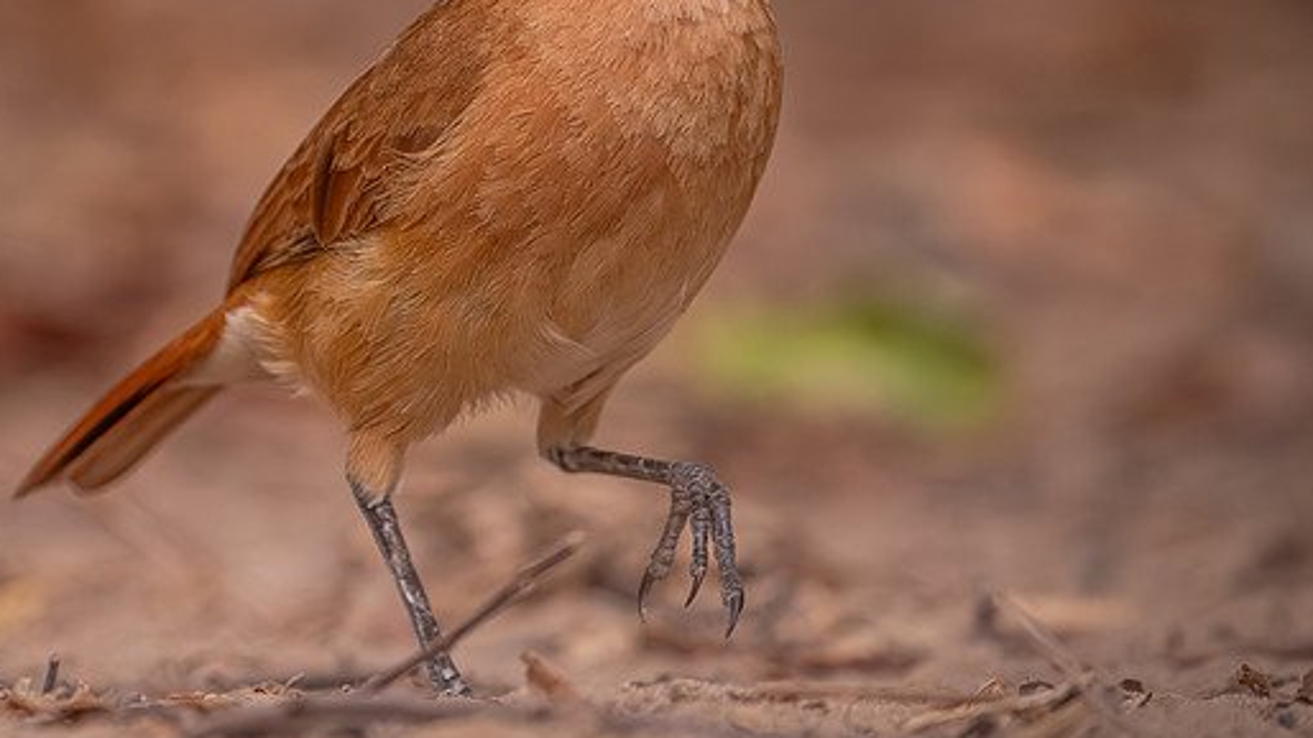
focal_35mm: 981
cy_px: 141
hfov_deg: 2.2
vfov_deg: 1.2
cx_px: -192
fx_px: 34150
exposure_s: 1/500
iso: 1100
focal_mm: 400
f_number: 4.5
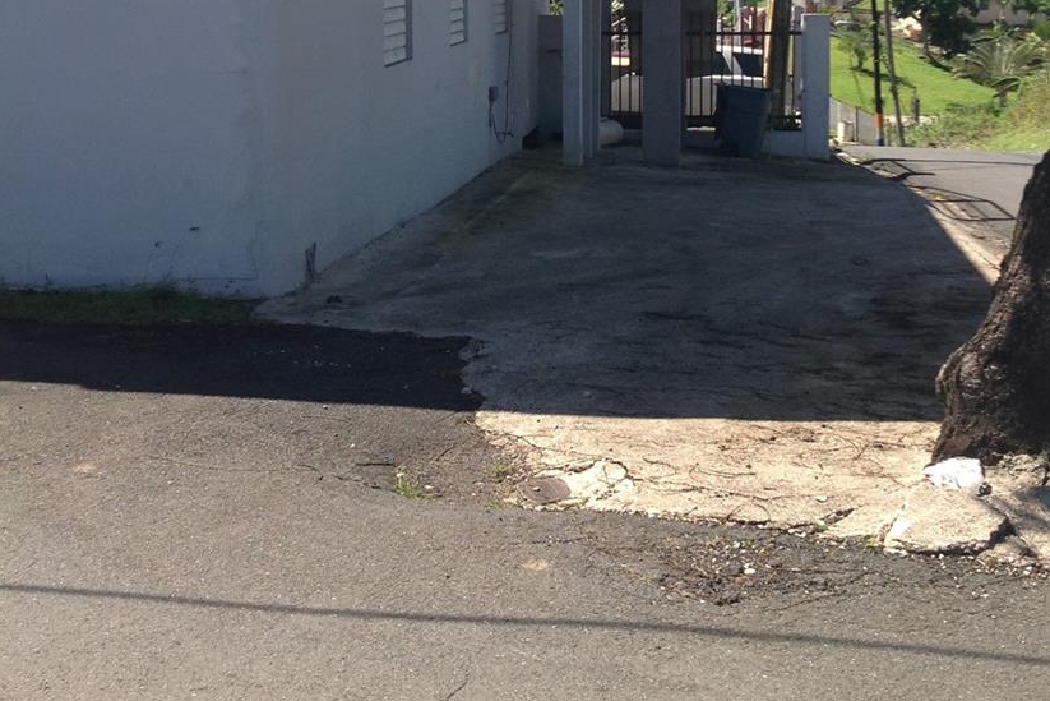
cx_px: 556
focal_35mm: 53
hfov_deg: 37.5
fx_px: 1546
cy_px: 77
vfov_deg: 24.8
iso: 50
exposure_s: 1/1008
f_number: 2.4
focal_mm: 4.28
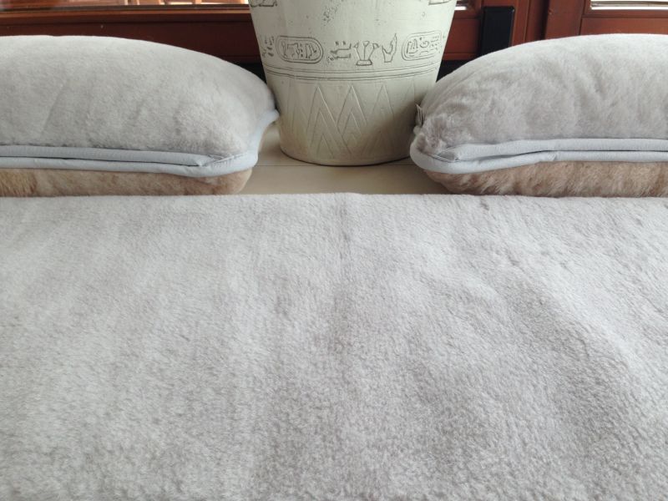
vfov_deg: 42.9
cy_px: 250
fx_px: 637
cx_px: 334
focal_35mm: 33
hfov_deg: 55.4
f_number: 2.4
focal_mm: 4.13
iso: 50
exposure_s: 1/315
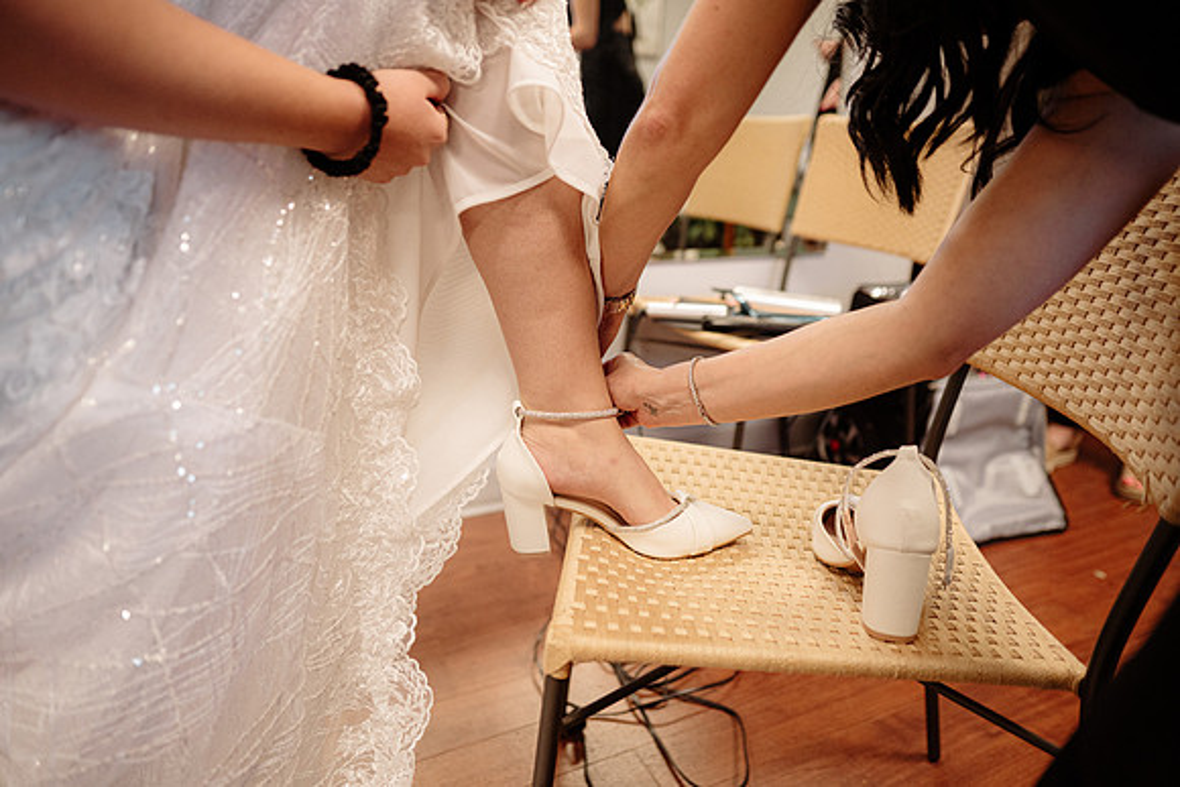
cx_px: 590
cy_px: 394
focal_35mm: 24
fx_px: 787
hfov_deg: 73.7
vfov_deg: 53.2
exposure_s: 1/320
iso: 1250
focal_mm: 24
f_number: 2.2
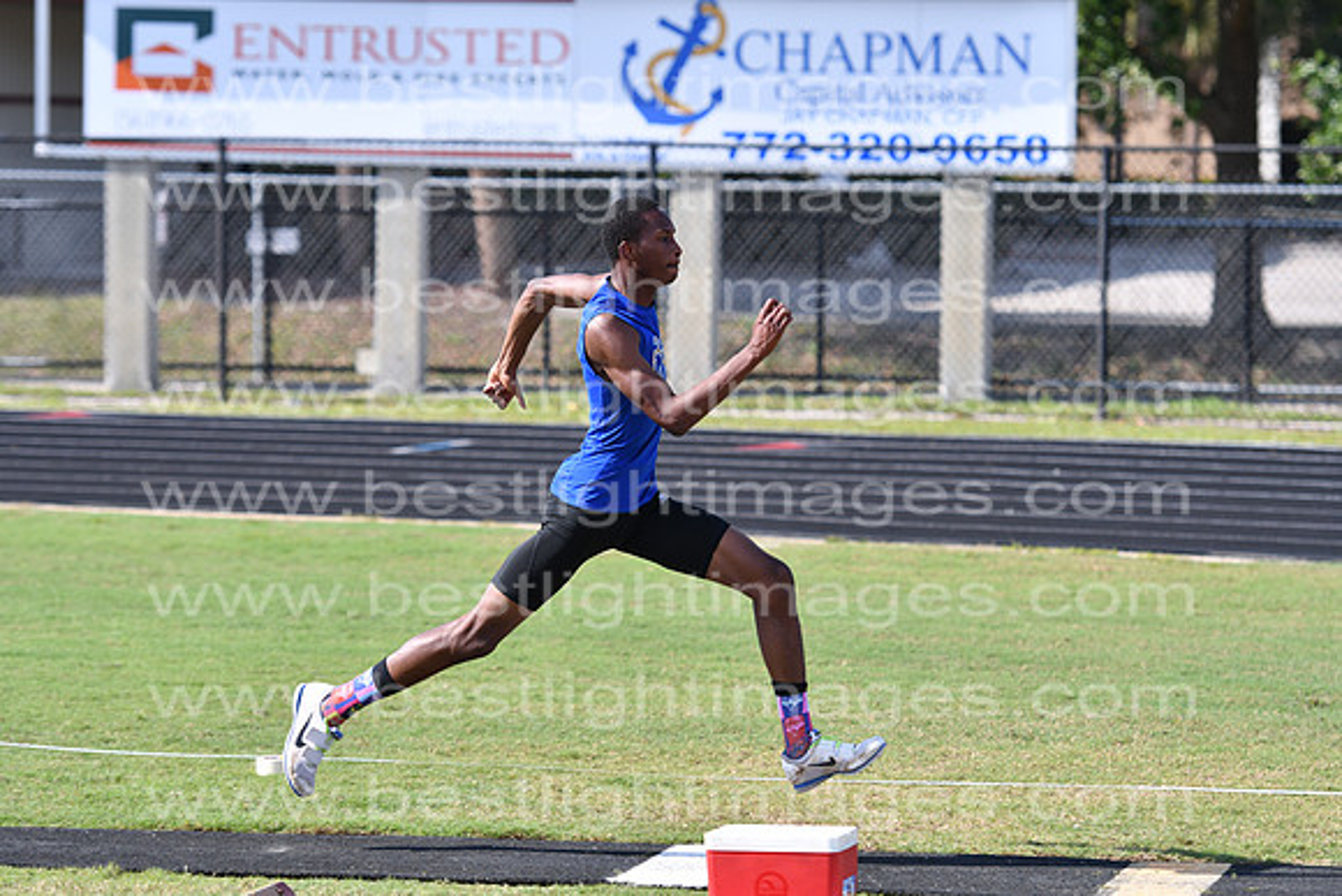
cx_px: 671
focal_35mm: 188
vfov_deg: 7.3
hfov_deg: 11.0
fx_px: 6991
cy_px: 448
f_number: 4
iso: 200
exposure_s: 1/2000
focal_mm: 125
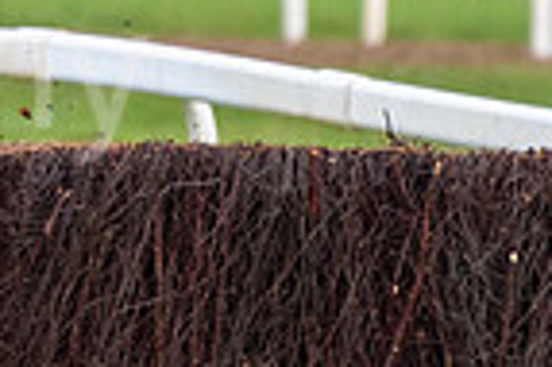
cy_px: -111
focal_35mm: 2254
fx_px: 34521
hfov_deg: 0.9
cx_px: -340
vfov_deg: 0.6
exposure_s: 1/1000
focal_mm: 370
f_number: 5.6
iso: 1250
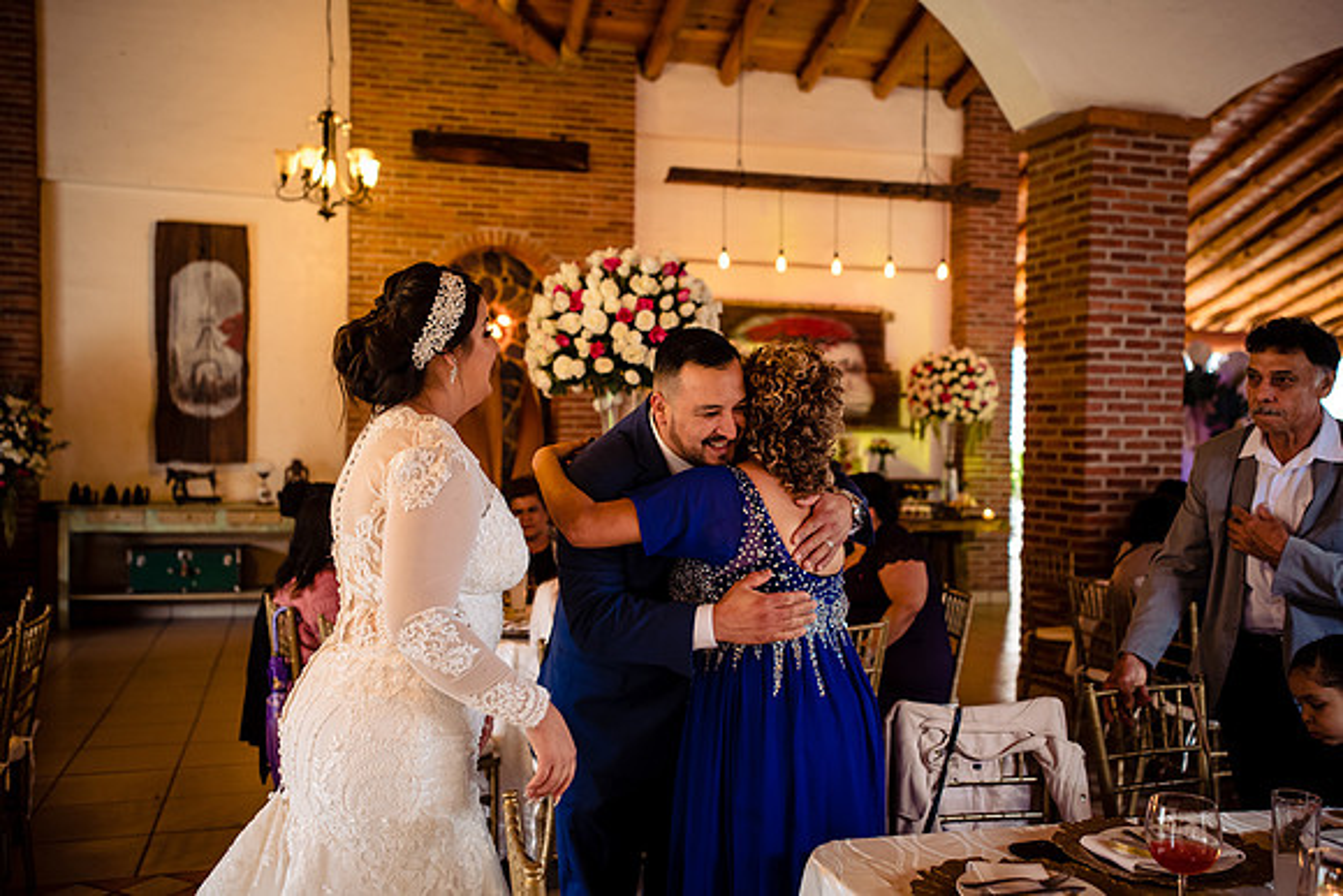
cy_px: 448
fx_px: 1306
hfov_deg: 54.4
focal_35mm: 35
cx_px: 672
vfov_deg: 37.9
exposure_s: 1/125
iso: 1250
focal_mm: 35
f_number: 2.8
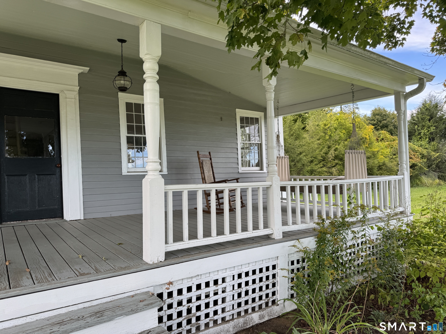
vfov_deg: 56.8
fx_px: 309
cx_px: 223
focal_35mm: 24
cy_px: 167
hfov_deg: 71.6
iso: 80
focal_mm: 6.76
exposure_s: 1/345
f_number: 1.78
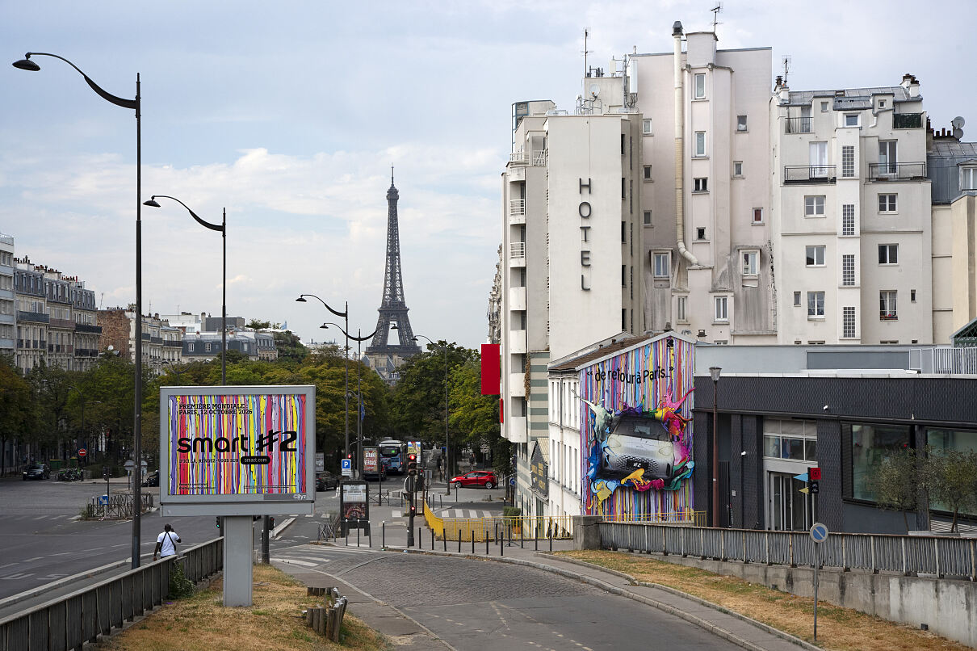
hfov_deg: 28.9
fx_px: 1899
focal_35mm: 70
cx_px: 488
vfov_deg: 19.4
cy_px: 326
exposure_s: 1/400
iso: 800
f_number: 8
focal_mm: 70
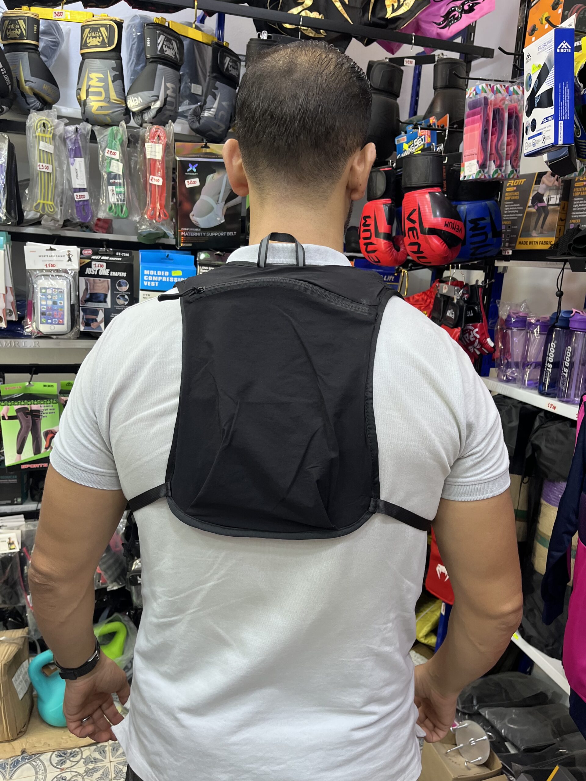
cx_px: 293
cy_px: 390
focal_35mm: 26
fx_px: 587
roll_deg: -2.1
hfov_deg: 53.1
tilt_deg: -13.3
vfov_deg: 67.3
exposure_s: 1/93
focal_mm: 5.1
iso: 125
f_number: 1.6
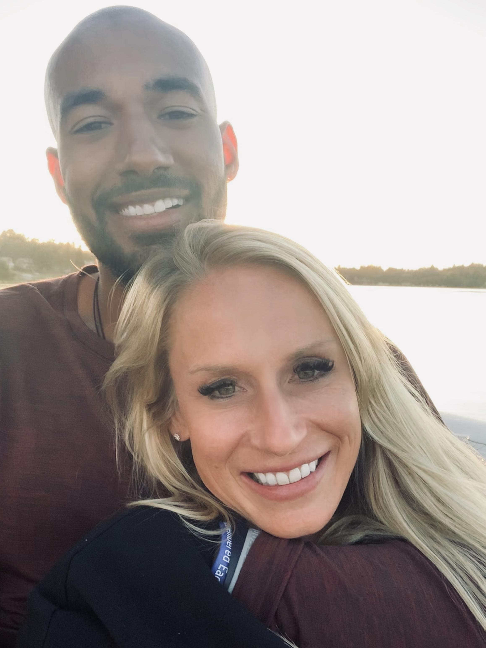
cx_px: 243
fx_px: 599
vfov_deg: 56.8
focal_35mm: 32
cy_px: 324
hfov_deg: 44.2
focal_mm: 2.87
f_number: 2.2
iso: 50
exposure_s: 1/121
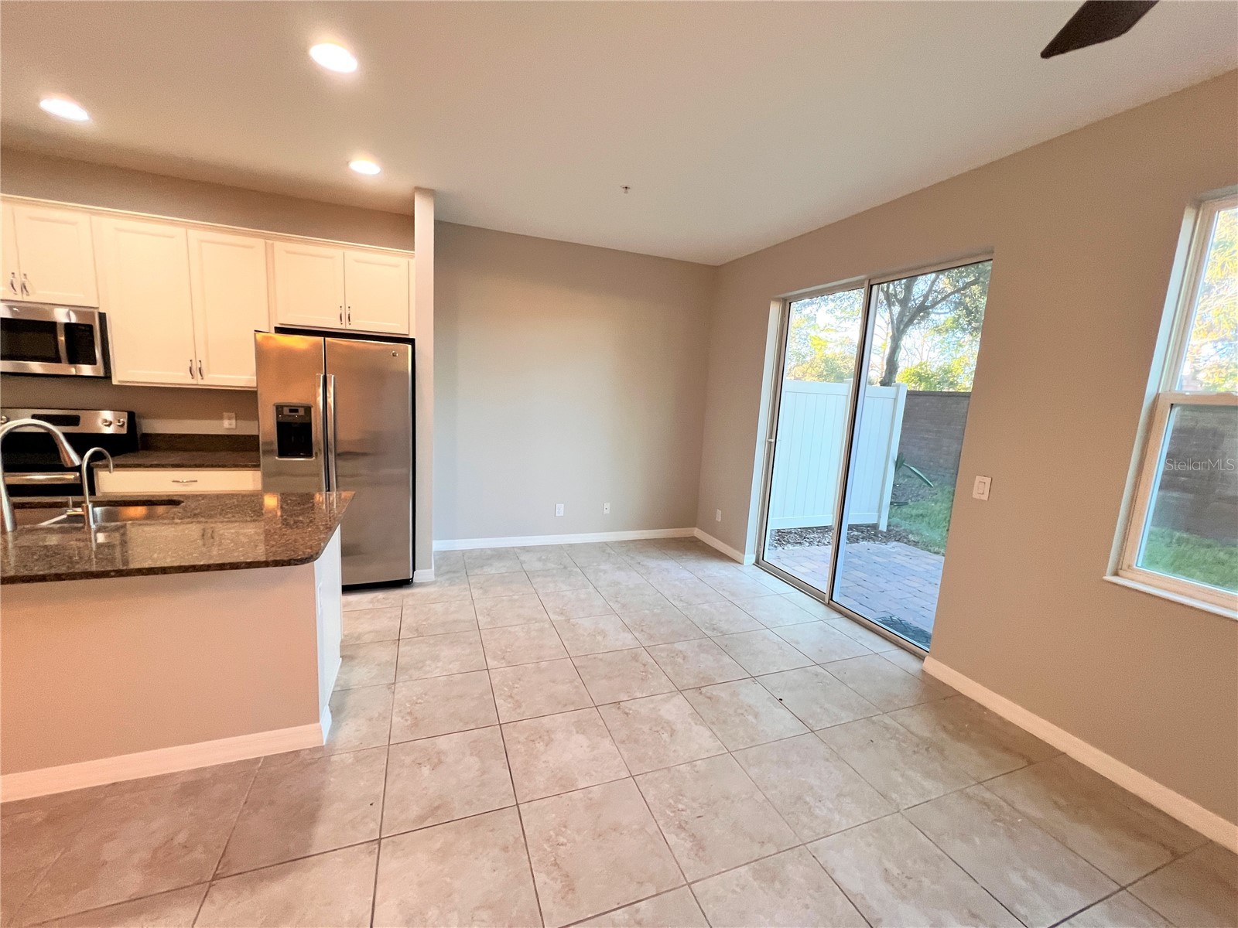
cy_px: 464
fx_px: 465
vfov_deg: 89.9
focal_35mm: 13
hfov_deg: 106.2
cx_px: 619
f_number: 1.8
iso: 200
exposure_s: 1/120
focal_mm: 1.57
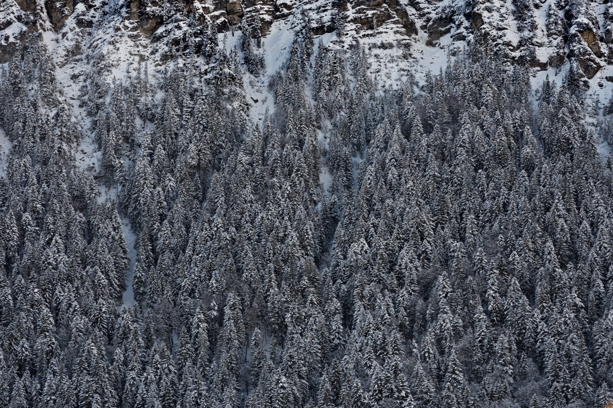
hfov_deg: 16.7
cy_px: 344
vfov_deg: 11.1
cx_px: 325
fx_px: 2093
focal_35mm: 123
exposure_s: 1/90
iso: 50
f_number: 8
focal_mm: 55
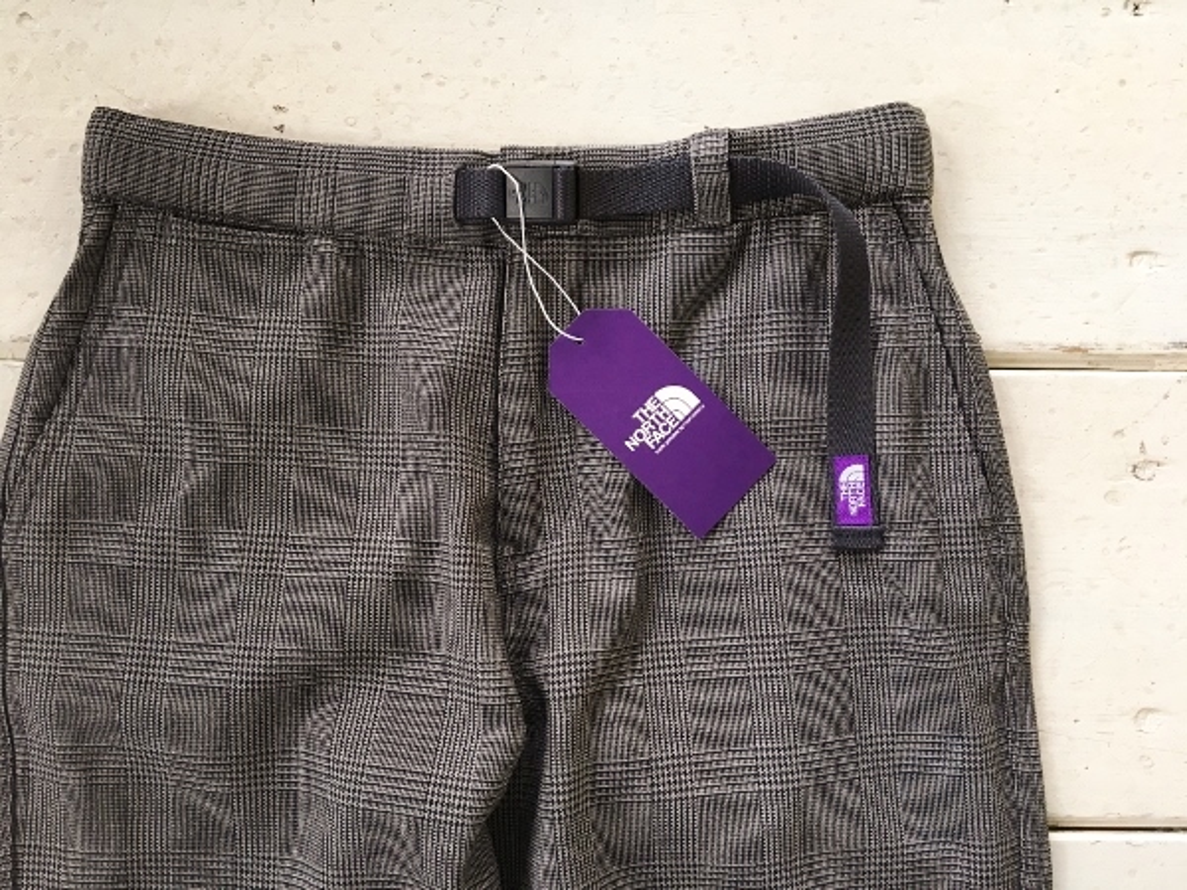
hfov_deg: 61.7
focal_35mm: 29
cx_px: 594
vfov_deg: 48.2
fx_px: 994
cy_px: 445
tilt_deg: -88.8
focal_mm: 4.15
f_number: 2.2
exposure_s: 1/30
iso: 25
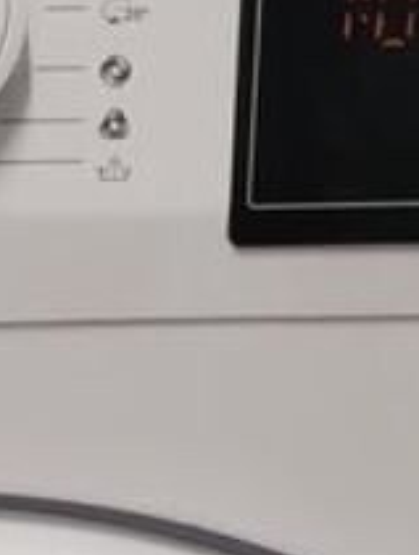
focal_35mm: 164
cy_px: 925
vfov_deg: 11.4
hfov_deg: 8.9
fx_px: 2639
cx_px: -213
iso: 404
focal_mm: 4.75
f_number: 1.8
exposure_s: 1/50
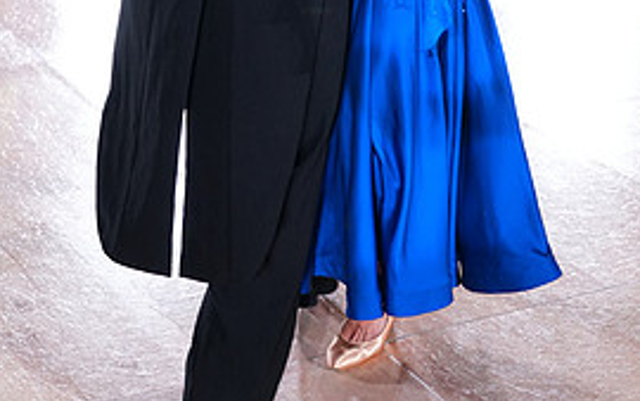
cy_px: -171
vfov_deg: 13.3
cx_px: 297
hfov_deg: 22.1
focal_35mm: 94
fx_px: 1640
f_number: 4
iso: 1250
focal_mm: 43
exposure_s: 1/250
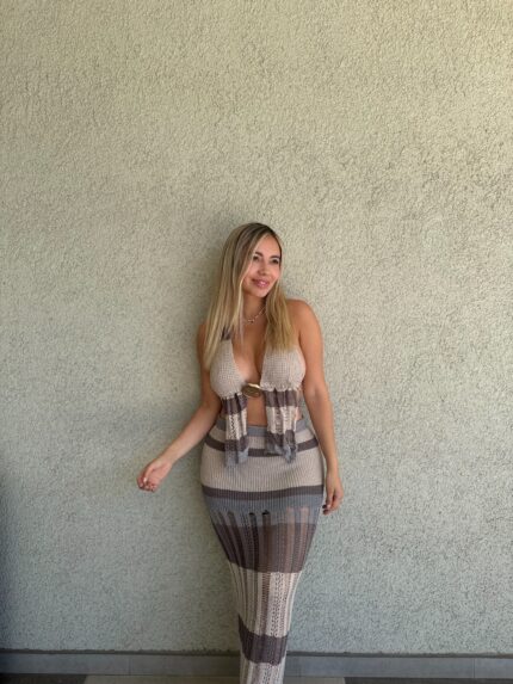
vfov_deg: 71.6
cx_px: 256
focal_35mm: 24
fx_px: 474
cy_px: 342
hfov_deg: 56.8
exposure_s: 1/853
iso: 80
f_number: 1.78
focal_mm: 6.76
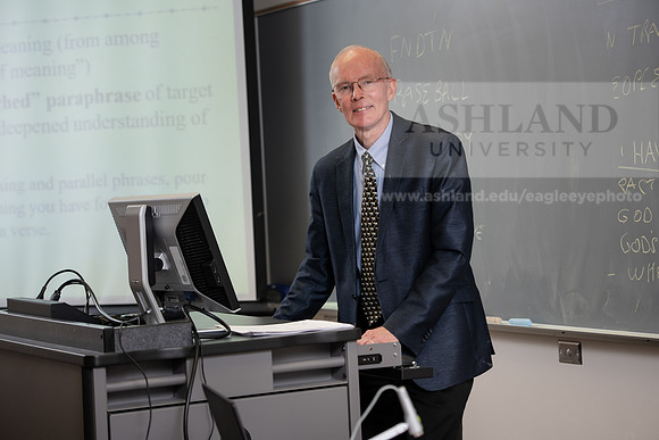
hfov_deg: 22.1
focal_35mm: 92
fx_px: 1684
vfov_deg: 14.9
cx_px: 330
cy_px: 220
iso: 640
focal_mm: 92
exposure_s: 1/200
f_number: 4
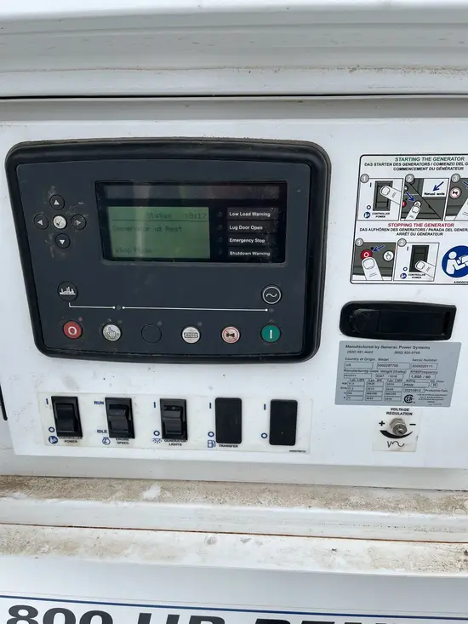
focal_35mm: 26
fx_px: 469
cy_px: 312
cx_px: 234
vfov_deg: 67.3
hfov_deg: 53.1
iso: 50
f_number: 1.6
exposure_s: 1/1923
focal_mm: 5.1
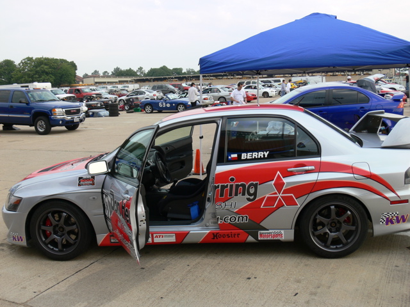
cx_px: 205
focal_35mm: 37
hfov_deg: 50.1
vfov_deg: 38.7
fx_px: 438
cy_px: 154
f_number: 4
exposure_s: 1/125
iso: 80
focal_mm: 7.9
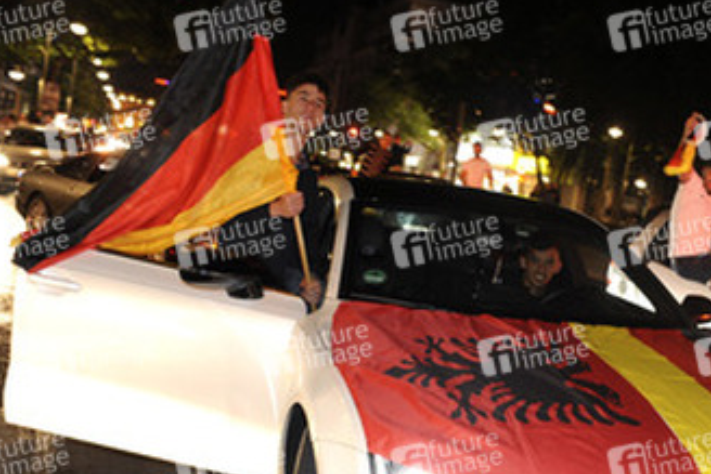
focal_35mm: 48
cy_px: 297
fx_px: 948
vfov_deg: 28.0
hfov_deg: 40.6
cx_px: 475
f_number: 3.5
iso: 1600
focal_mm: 35
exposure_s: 1/30
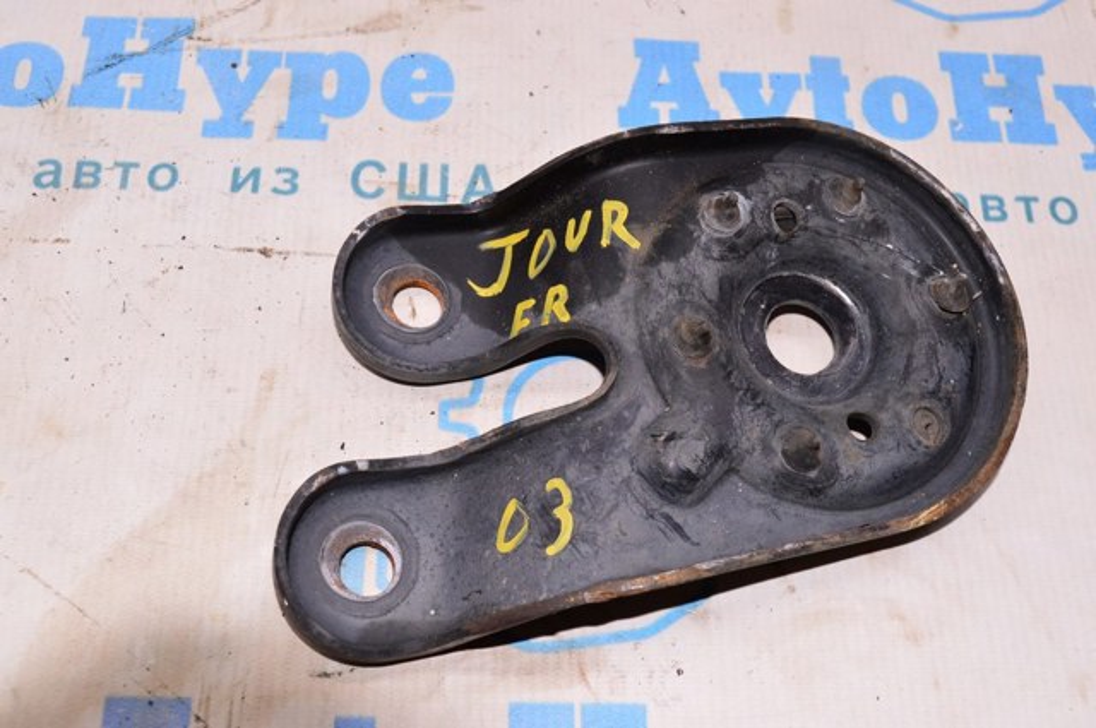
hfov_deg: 43.7
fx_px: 1368
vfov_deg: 29.8
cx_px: 548
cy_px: 364
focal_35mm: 45
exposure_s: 1/160
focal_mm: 30
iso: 1600
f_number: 8
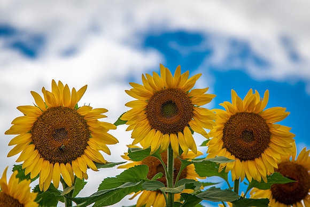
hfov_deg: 14.2
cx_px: 174
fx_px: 1242
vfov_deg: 9.5
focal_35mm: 144
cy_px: 110
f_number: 4
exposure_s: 1/6400
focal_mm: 120
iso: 400
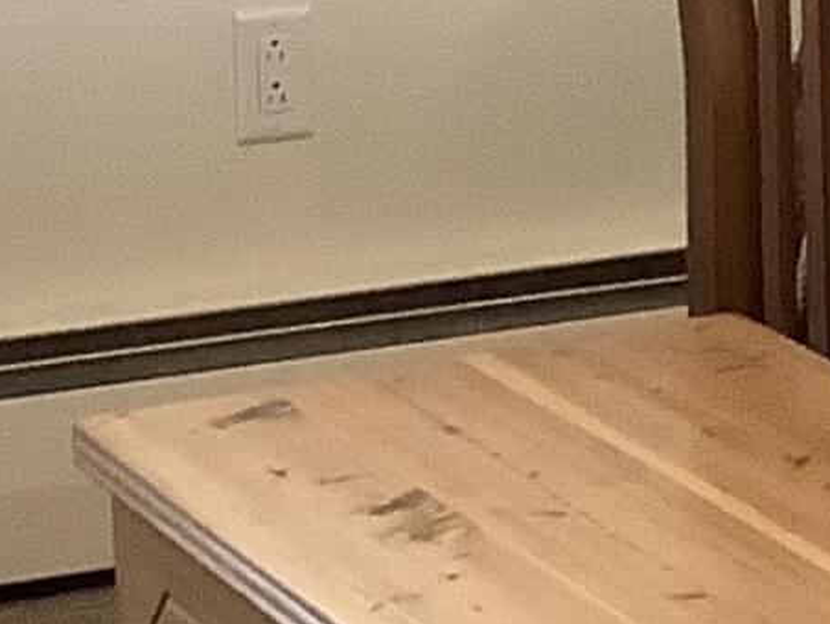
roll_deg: +1.9
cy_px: -451
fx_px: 4943
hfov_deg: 9.6
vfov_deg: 7.1
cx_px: 342
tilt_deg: -7.2
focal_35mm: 206
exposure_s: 1/60
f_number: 2.4
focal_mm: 3.3
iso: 200
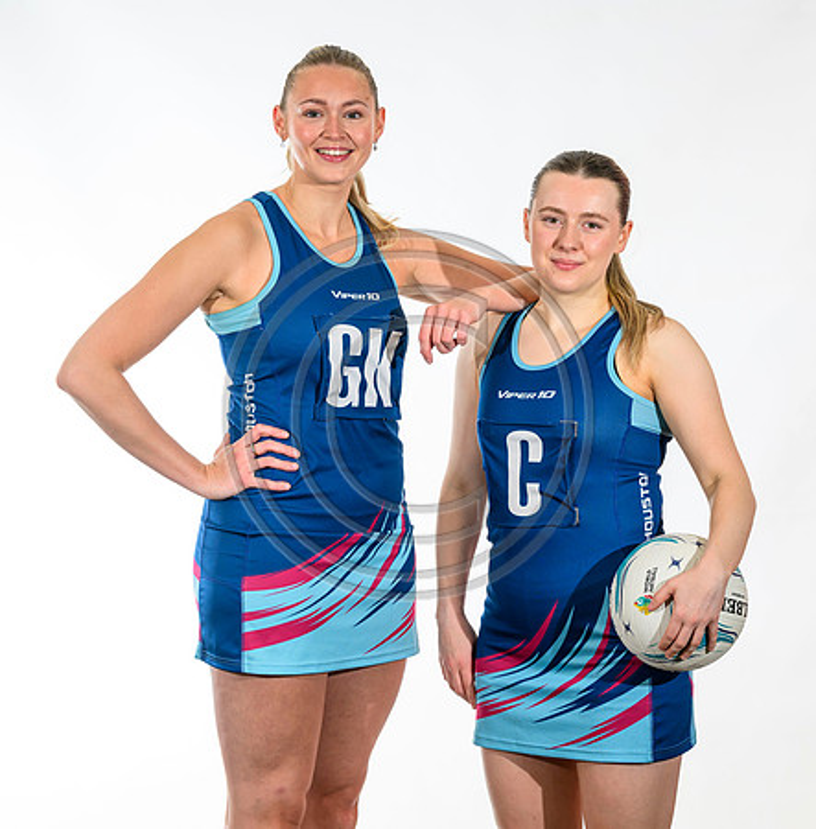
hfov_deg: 12.5
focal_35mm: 139
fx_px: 3735
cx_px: 431
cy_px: 394
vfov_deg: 12.7
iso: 320
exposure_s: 1/160
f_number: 5
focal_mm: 103
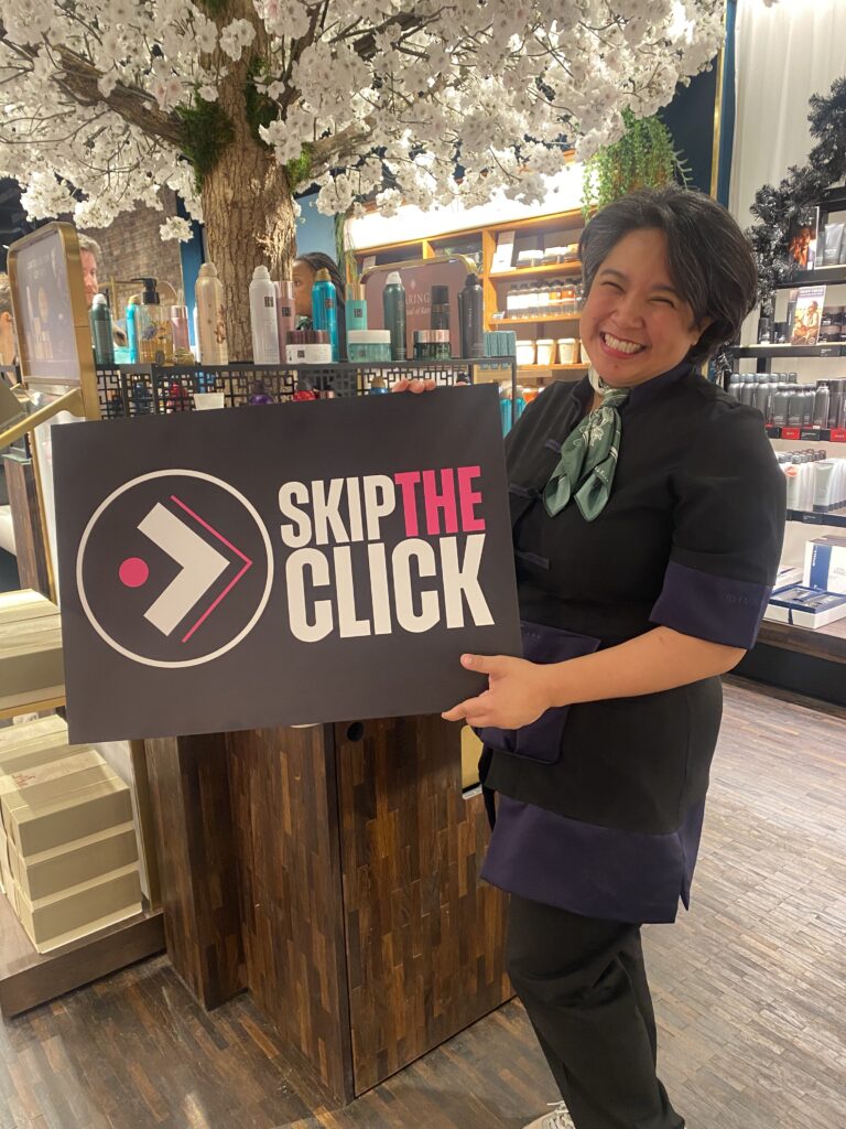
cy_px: 564
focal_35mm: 26
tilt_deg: -13.8
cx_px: 423
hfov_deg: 53.1
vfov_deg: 67.3
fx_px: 847
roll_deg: +1.6
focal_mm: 4.25
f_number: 1.8
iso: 200
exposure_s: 1/50
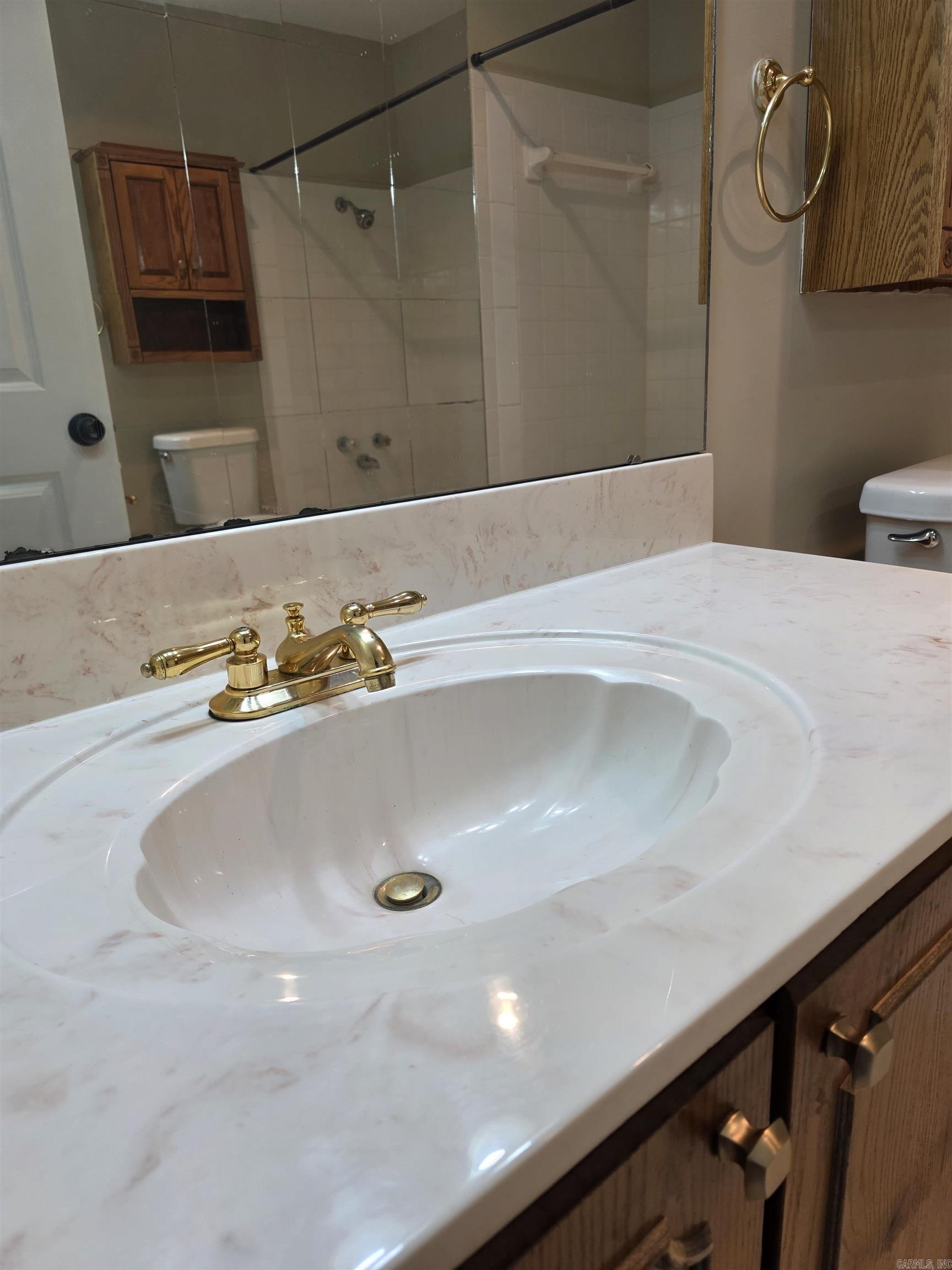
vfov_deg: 73.9
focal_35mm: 23
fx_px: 843
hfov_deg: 58.9
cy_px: 635
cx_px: 476
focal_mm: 6.3
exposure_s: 1/120
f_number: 1.7
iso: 64
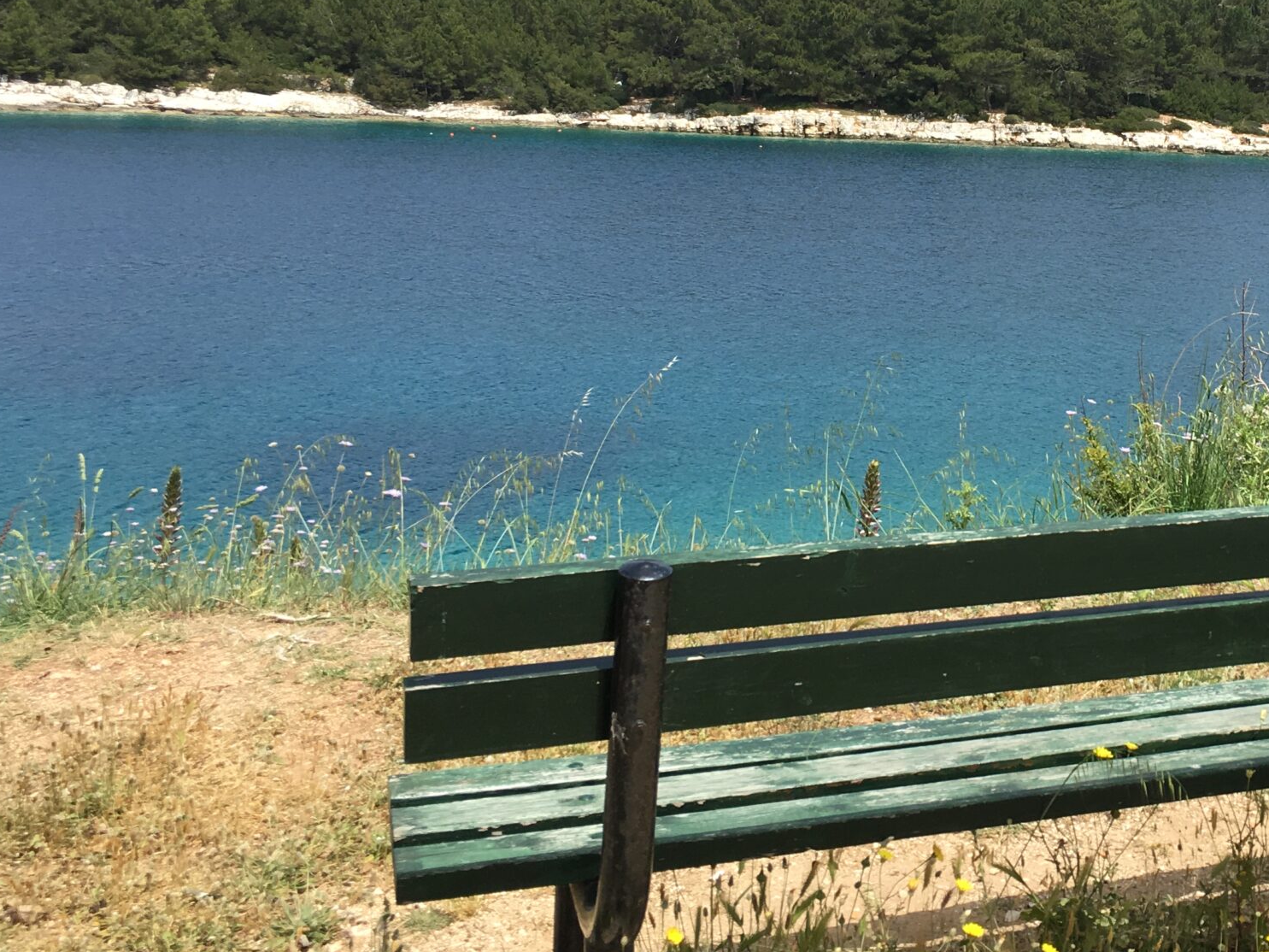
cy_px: 228
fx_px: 1833
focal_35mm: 50
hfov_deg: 36.7
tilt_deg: -4.8
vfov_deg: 28.6
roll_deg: -1.7
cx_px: 1042
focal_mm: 4.15
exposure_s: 1/1282
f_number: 2.2
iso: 25
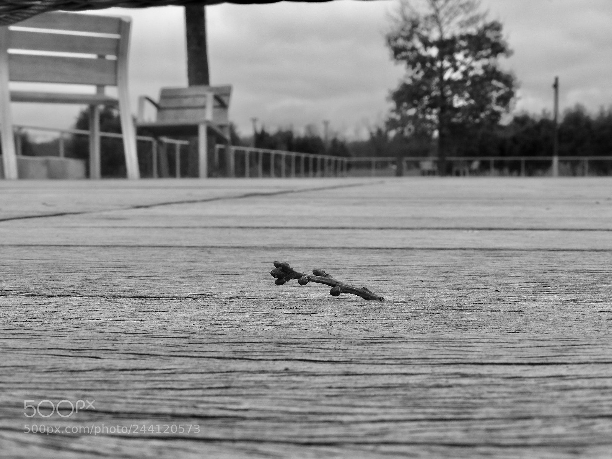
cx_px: 306
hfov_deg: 38.2
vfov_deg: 29.1
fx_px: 884
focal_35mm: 50
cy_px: 230
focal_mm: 9
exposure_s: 1/80
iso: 100
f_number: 7.1
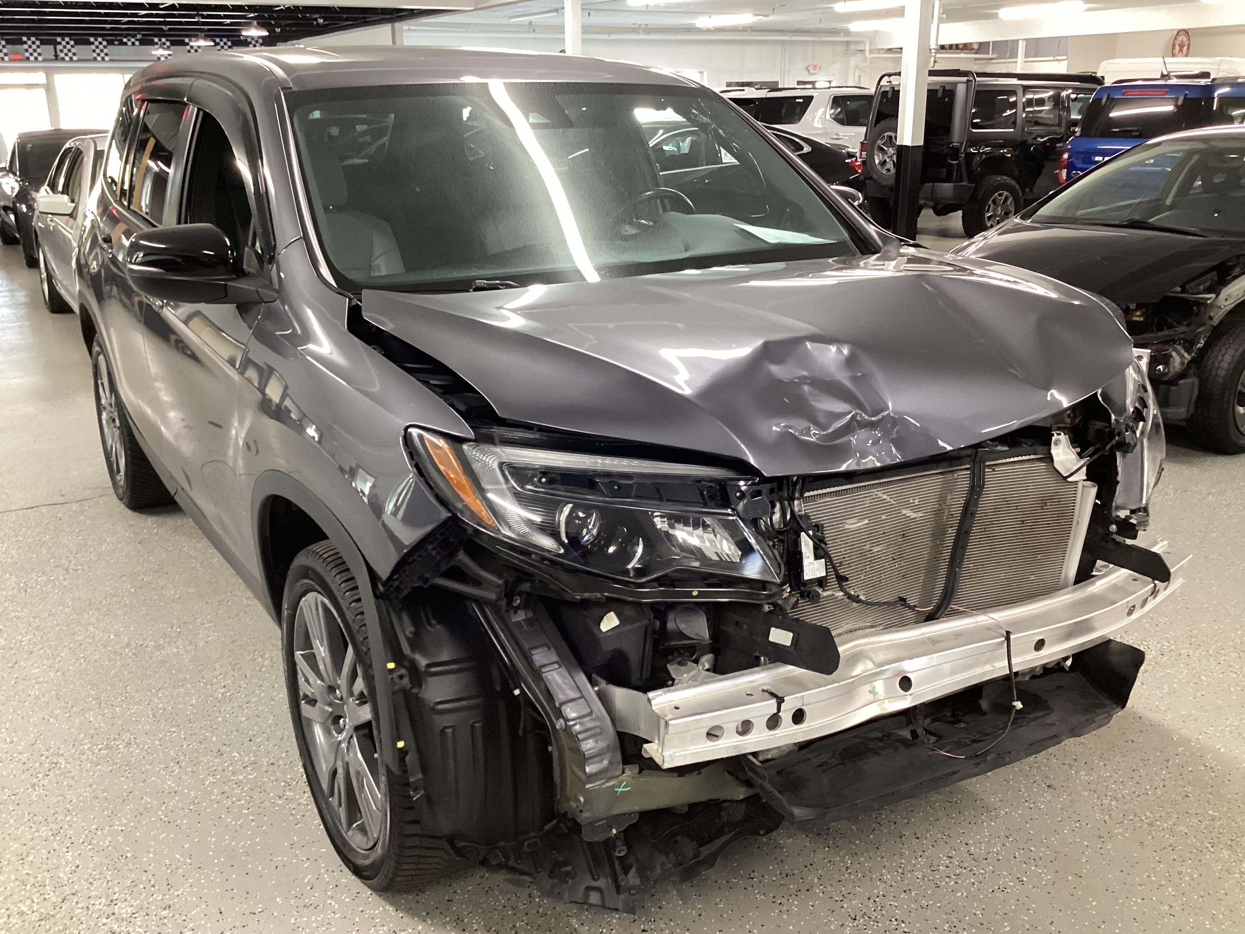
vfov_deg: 45.4
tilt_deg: -19.5
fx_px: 1115
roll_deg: +0.7
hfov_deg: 58.4
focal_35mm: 31
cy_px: 467
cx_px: 622
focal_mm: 3.3
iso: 250
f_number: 2.4
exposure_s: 1/33
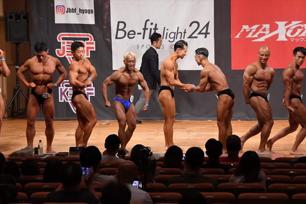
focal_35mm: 157
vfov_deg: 8.7
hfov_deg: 13.1
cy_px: 102
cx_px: 153
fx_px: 1334
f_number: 5.6
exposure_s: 1/400
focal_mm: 105
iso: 10000
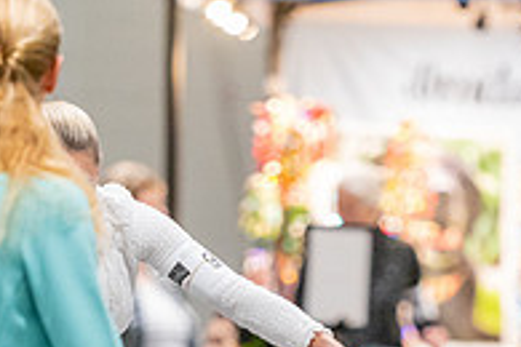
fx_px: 8610
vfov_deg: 2.3
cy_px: 428
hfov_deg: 3.5
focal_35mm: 595
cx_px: 350
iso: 5000
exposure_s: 1/250
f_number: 2.8
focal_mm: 200
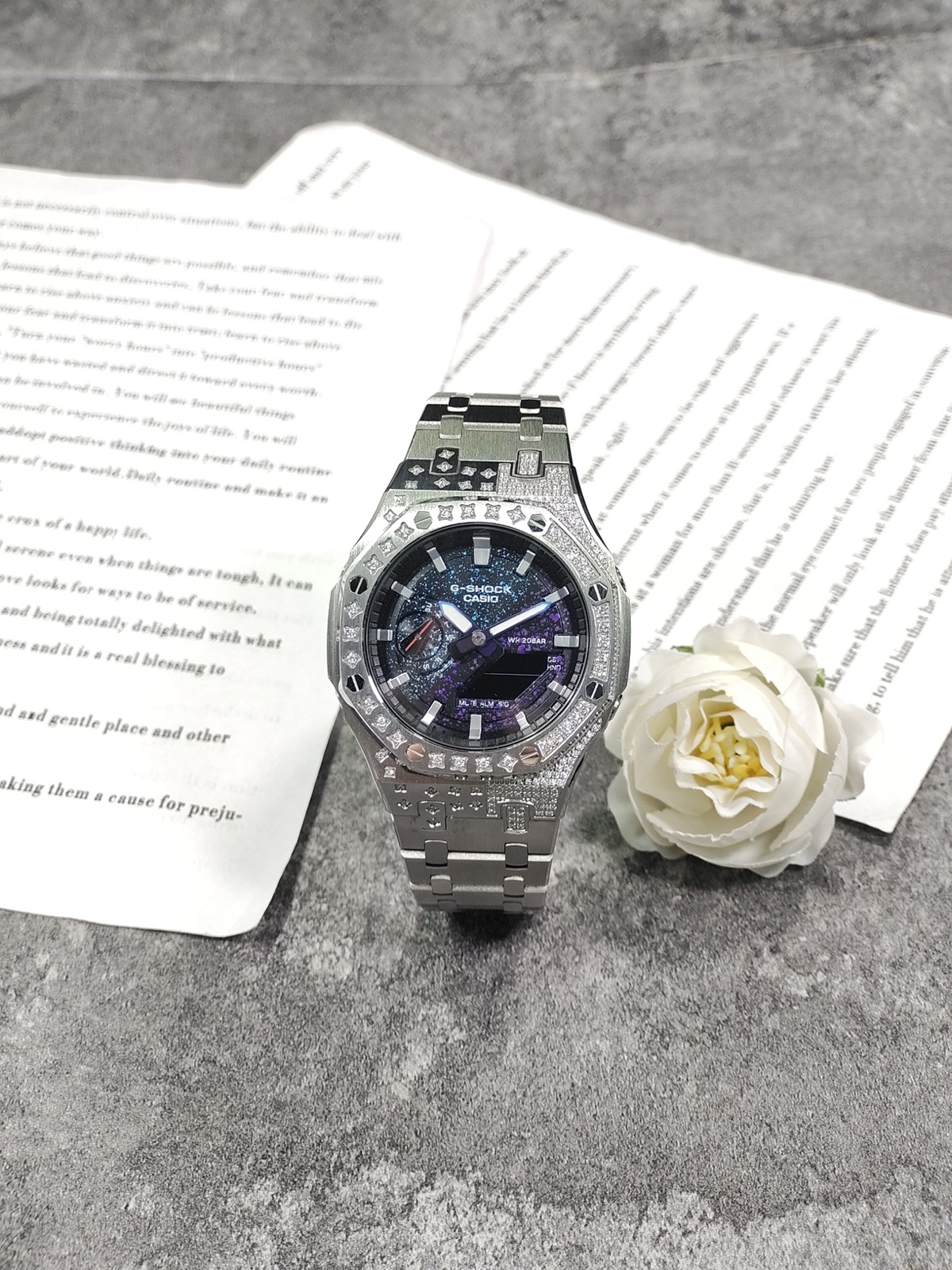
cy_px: 635
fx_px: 1833
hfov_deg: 29.1
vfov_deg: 38.2
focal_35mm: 50
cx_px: 476
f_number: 2.08
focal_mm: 7.55
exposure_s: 1/100
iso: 94
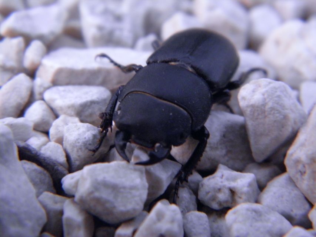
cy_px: 118
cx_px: 158
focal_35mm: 80
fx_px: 730
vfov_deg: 18.4
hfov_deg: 24.4
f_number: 4.4
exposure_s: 1/2
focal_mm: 14.3
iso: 500
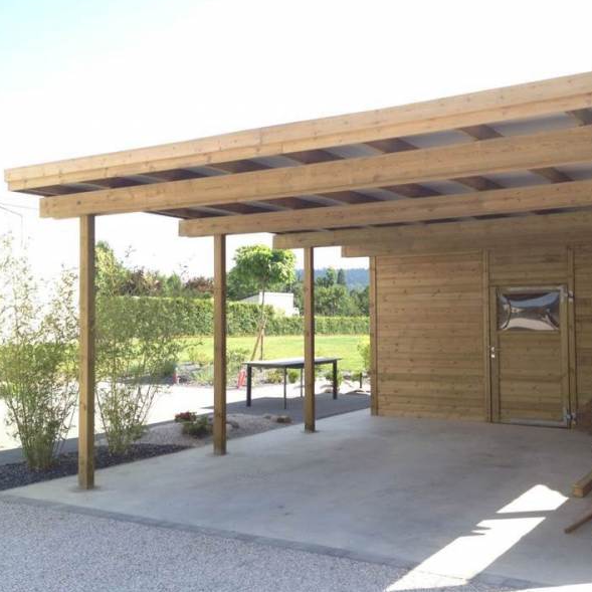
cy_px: 292
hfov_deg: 39.9
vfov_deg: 40.0
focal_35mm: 42
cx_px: 350
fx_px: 813
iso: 50
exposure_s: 1/418
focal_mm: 4.28
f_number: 2.4
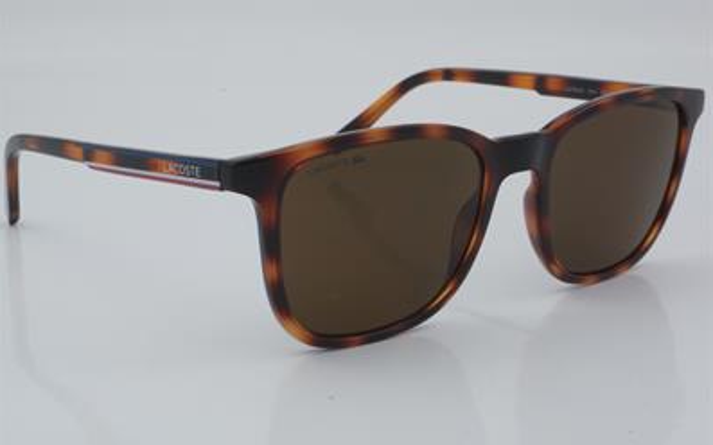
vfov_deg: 16.9
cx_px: 356
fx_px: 1496
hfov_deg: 26.8
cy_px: 224
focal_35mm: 77
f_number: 29
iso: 100
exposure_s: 1/4
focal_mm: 50
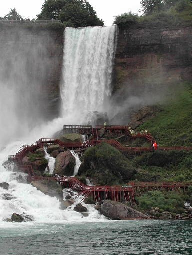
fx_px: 843
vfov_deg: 17.3
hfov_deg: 13.0
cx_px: 96
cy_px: 128
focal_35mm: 114
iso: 100
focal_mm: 24
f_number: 4.9
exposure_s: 1/388
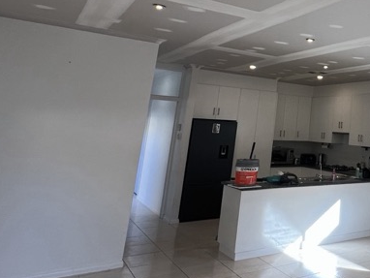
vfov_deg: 40.2
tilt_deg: +11.0
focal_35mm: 34
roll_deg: -2.3
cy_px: 56
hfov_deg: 44.2
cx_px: 386
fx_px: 364
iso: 40
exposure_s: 1/99
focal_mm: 1.57
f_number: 1.8
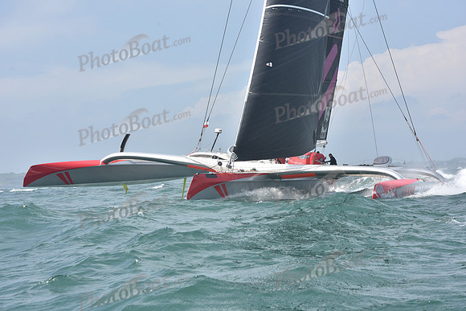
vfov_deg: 16.1
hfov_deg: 23.9
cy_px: 156
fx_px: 1100
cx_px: 233
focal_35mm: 85
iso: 320
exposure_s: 1/1000
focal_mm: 85
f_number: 9
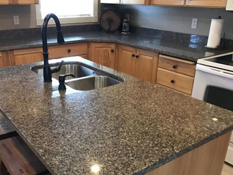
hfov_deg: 49.9
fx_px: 249
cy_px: 114
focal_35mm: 37
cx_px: 96
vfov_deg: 38.3
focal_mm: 3.99
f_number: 1.8
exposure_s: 1/13
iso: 100
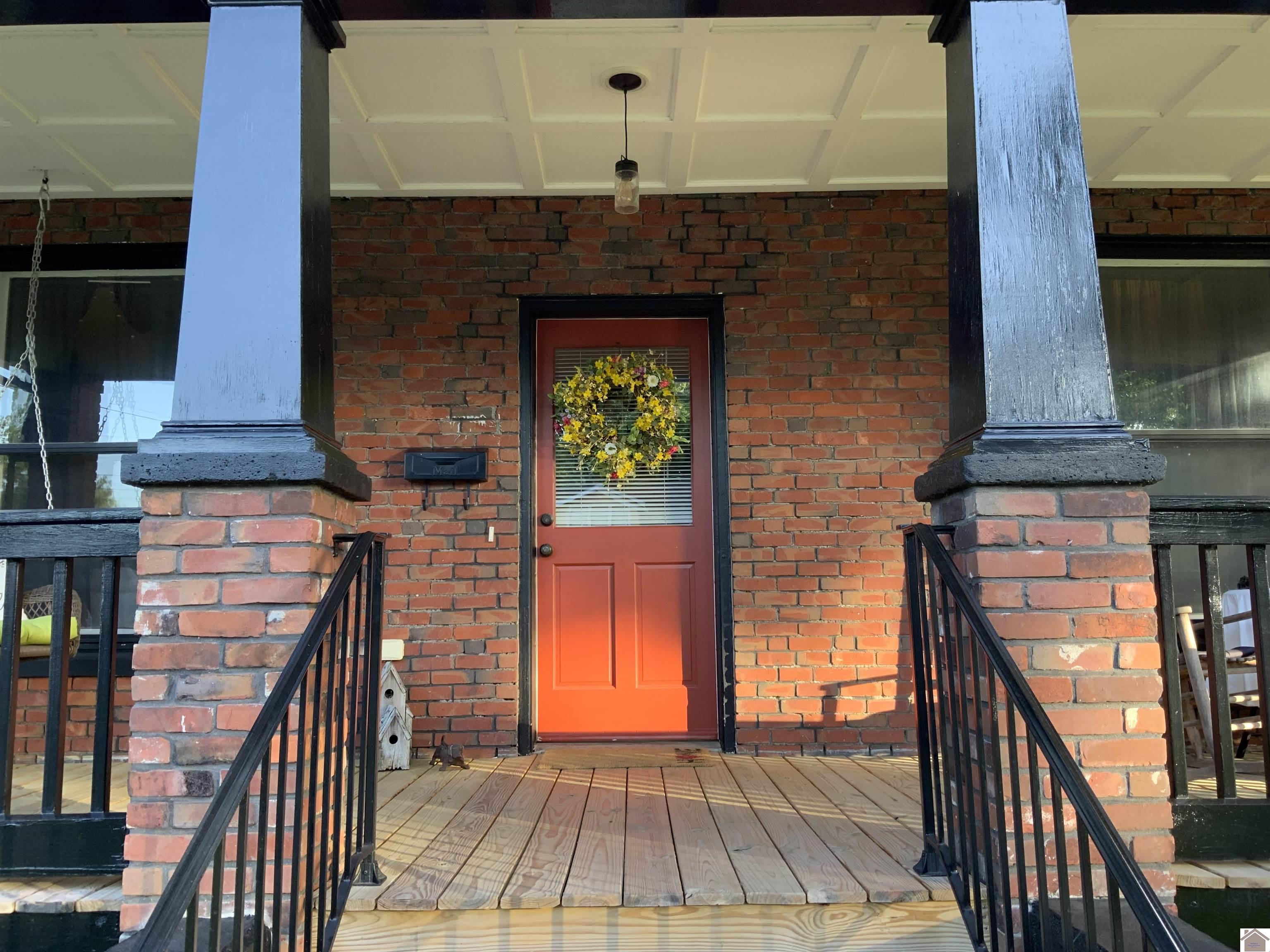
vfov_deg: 48.2
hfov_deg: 61.7
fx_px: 1064
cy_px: 476
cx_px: 635
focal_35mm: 29
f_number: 1.8
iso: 64
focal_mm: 3
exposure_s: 1/122
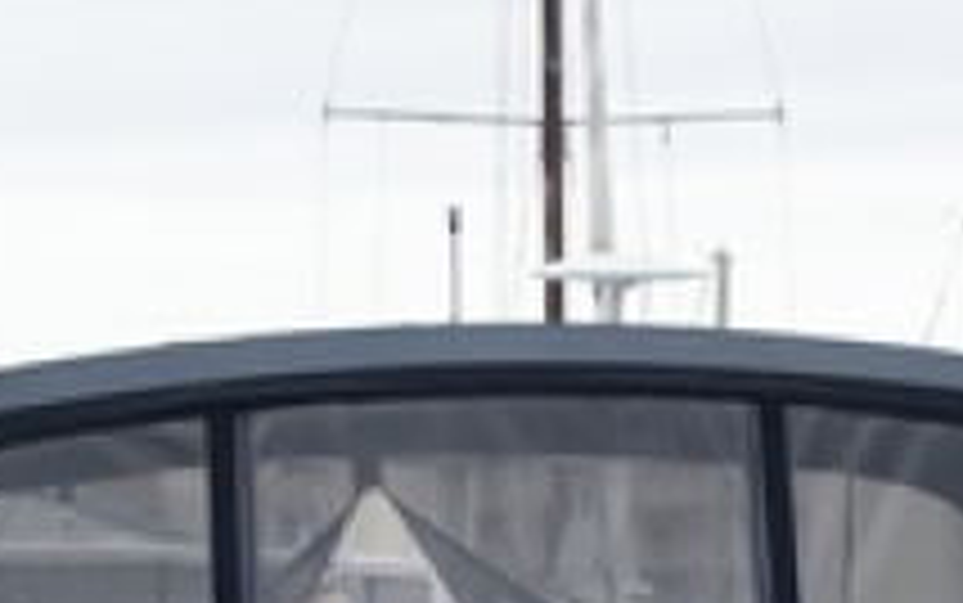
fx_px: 14315
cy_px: 1332
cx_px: 475
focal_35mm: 545
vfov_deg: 2.4
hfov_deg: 3.9
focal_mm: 85
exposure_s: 1/160
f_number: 4.5
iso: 200
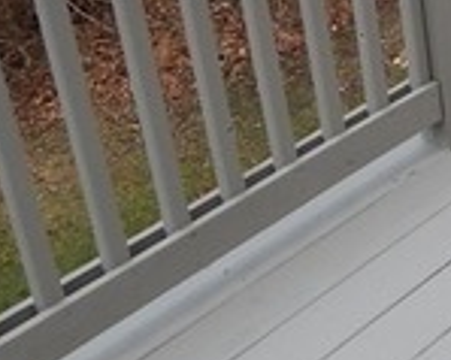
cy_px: -48
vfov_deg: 15.5
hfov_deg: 17.2
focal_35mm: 96
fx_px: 1281
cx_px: 746
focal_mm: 4
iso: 125
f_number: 3
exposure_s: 1/80
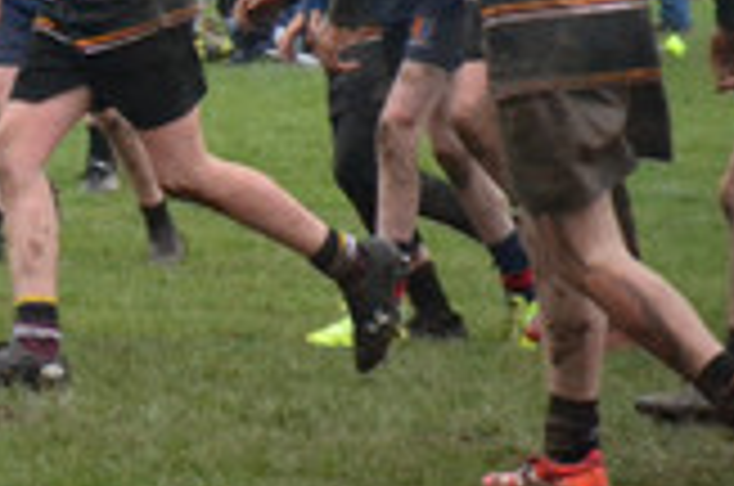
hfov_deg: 2.5
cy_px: -326
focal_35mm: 827
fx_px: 16829
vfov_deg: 1.7
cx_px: -635
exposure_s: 1/500
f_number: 5.6
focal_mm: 140
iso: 3200
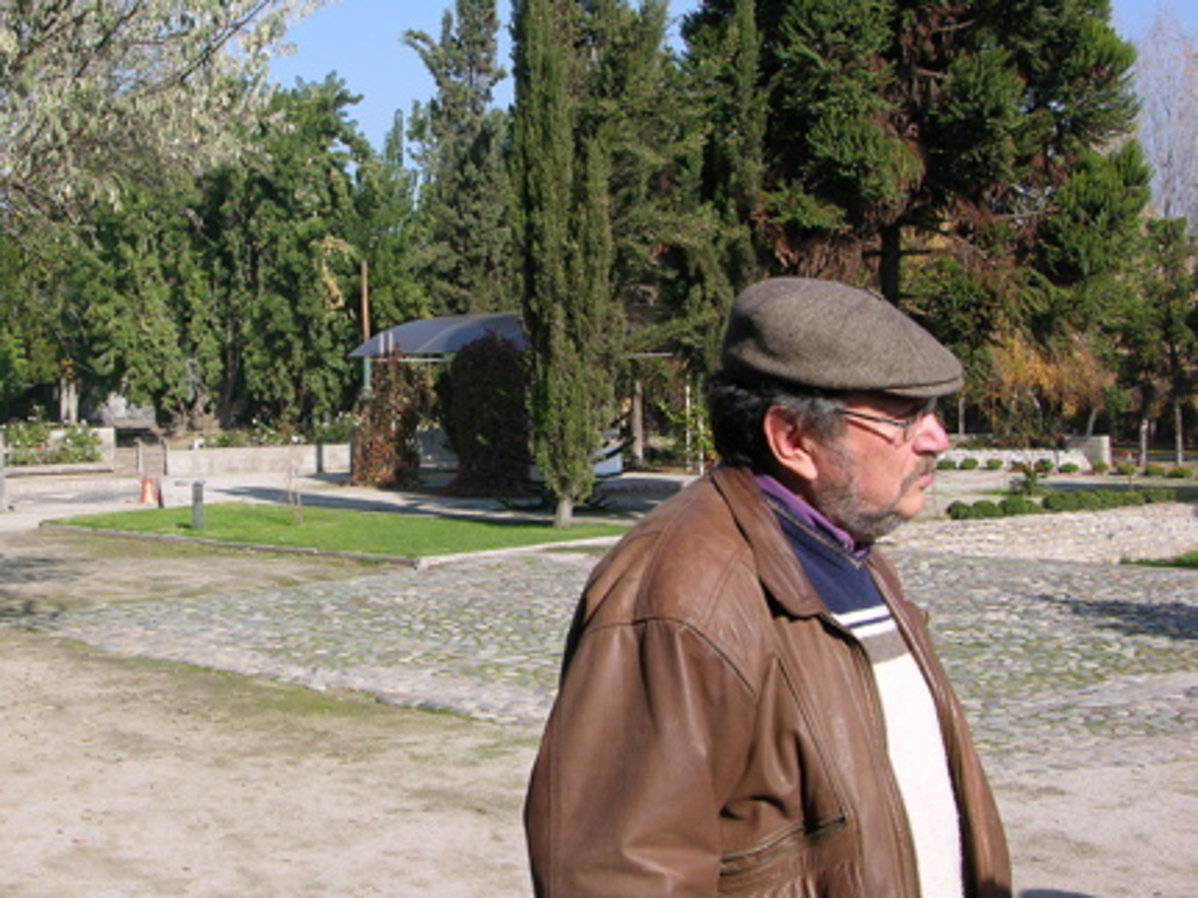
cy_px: 417
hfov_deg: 36.5
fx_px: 1799
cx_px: 420
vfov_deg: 28.0
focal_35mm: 52
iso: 50
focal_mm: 8.9
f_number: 5.6
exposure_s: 1/183
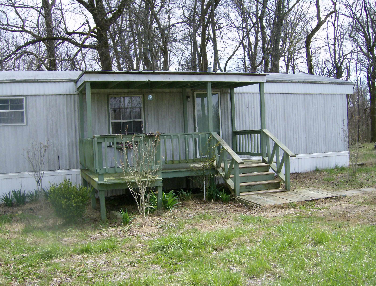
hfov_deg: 51.1
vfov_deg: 40.0
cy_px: 143
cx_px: 188
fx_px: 393
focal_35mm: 36
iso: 100
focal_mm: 6
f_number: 4.7
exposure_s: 1/308
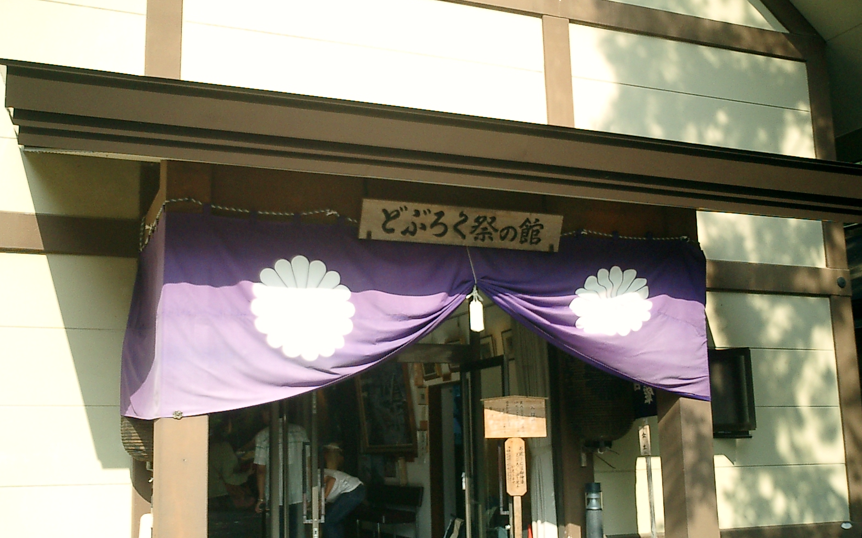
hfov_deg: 50.4
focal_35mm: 39
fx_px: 916
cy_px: 309
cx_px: 422
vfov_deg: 32.7
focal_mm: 7.5
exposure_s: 1/500
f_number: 3.2
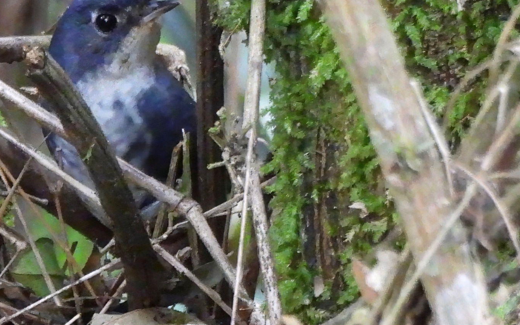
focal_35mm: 864
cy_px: 69
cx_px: 139
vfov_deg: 1.5
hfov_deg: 2.4
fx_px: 12242
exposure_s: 1/20
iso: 1600
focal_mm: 89.2
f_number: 5
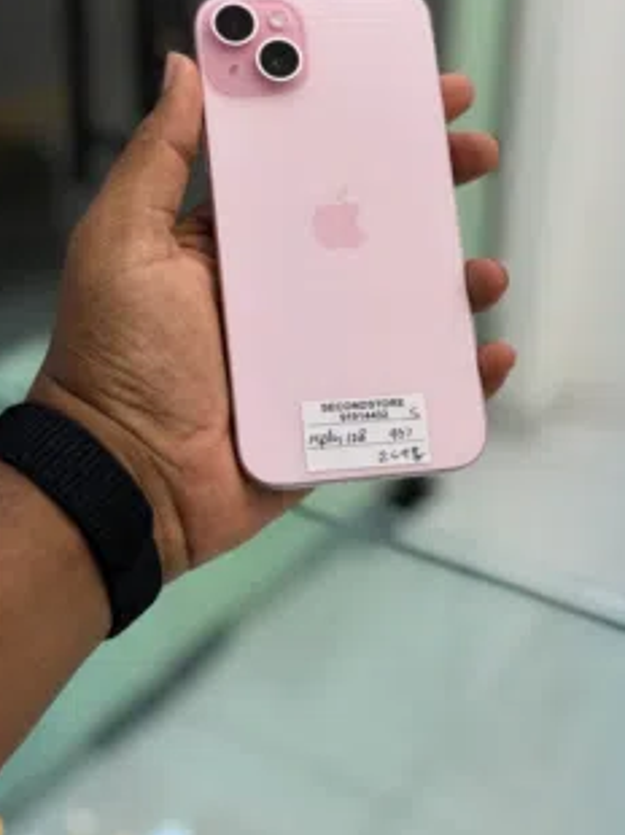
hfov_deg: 23.6
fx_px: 1495
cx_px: 321
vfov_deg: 31.1
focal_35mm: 62
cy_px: 312
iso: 80
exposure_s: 1/352
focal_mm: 6.76
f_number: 1.78
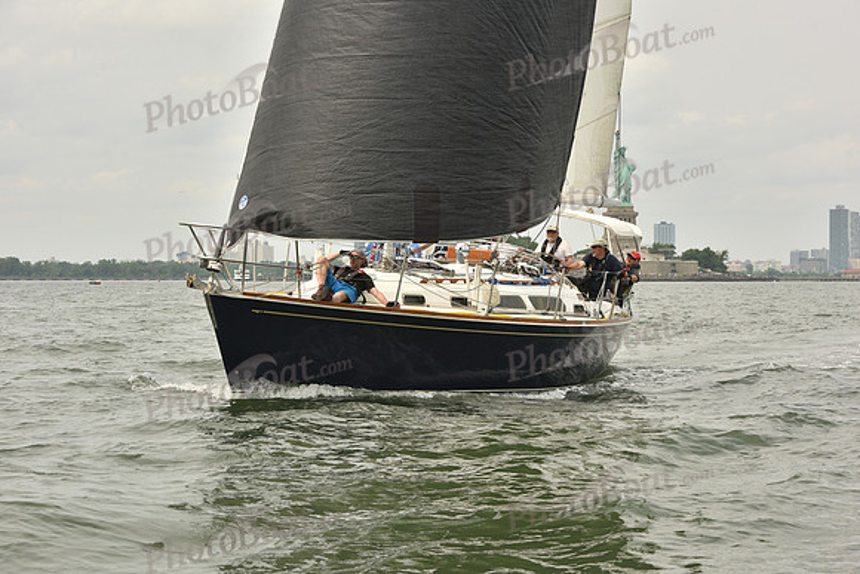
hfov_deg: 25.4
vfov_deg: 17.1
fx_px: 1911
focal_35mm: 80
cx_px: 430
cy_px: 287
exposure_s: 1/640
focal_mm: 80
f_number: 9
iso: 250
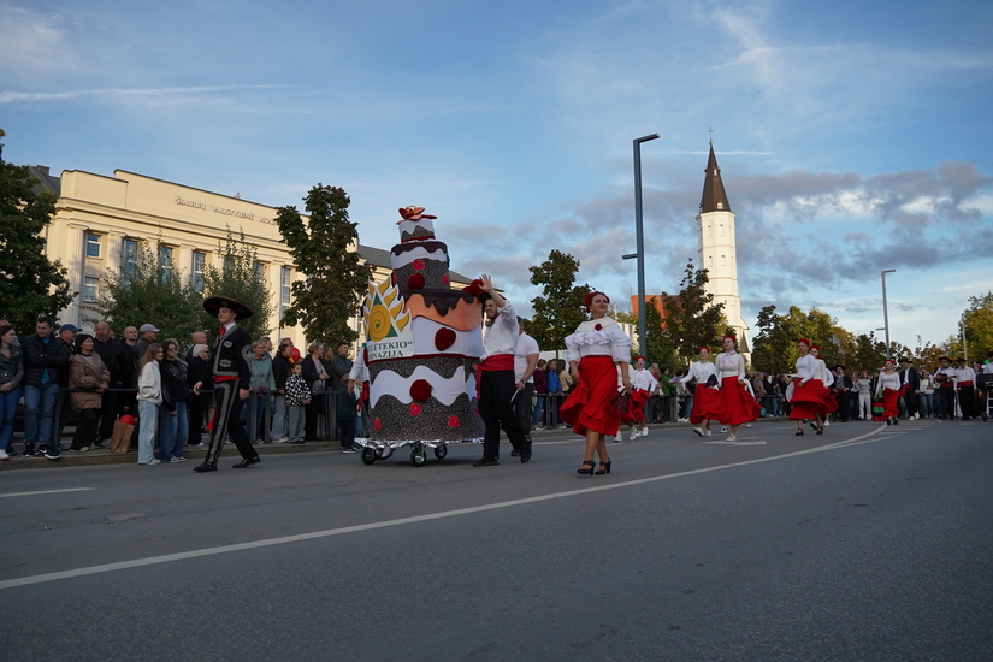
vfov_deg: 47.9
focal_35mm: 27
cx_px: 496
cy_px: 331
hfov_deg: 67.4
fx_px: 745
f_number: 4
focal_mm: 18
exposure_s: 1/2000
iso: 800
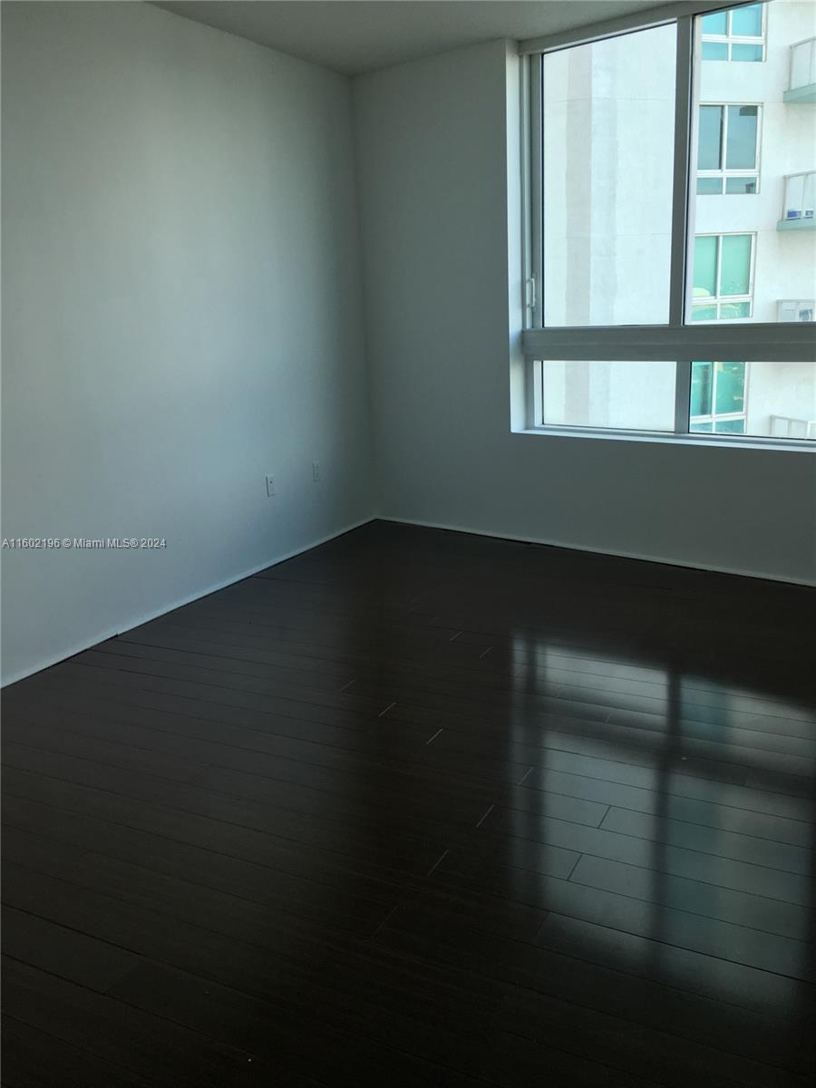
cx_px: 408
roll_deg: +3.9
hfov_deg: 48.2
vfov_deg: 61.7
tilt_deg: -15.8
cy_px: 544
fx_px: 911
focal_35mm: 29
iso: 32
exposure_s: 1/60
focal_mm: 4.15
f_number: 2.2
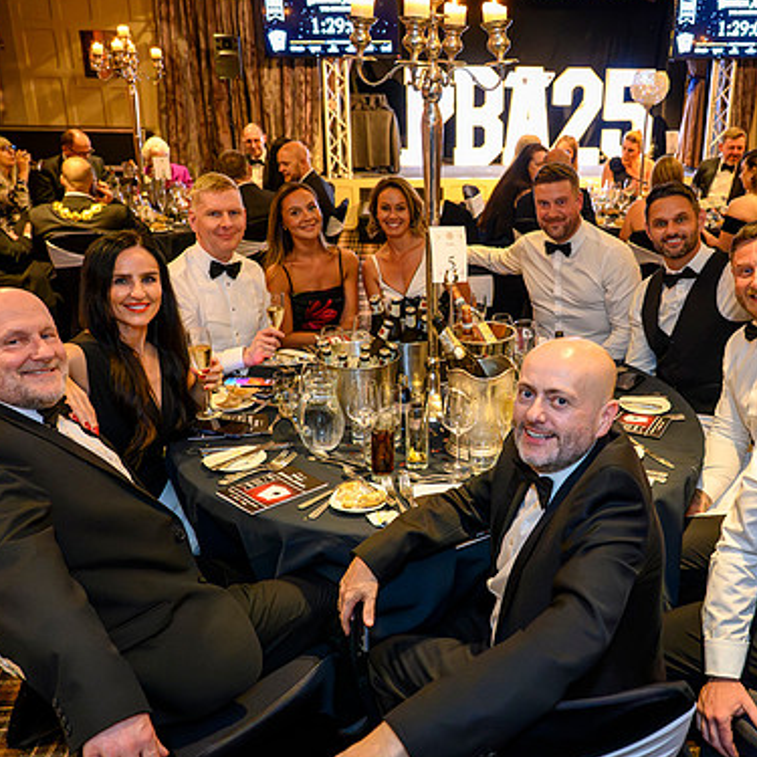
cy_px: 377
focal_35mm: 33
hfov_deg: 49.4
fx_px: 816
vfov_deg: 49.7
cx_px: 461
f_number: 4
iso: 18000
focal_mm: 24
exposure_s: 1/125
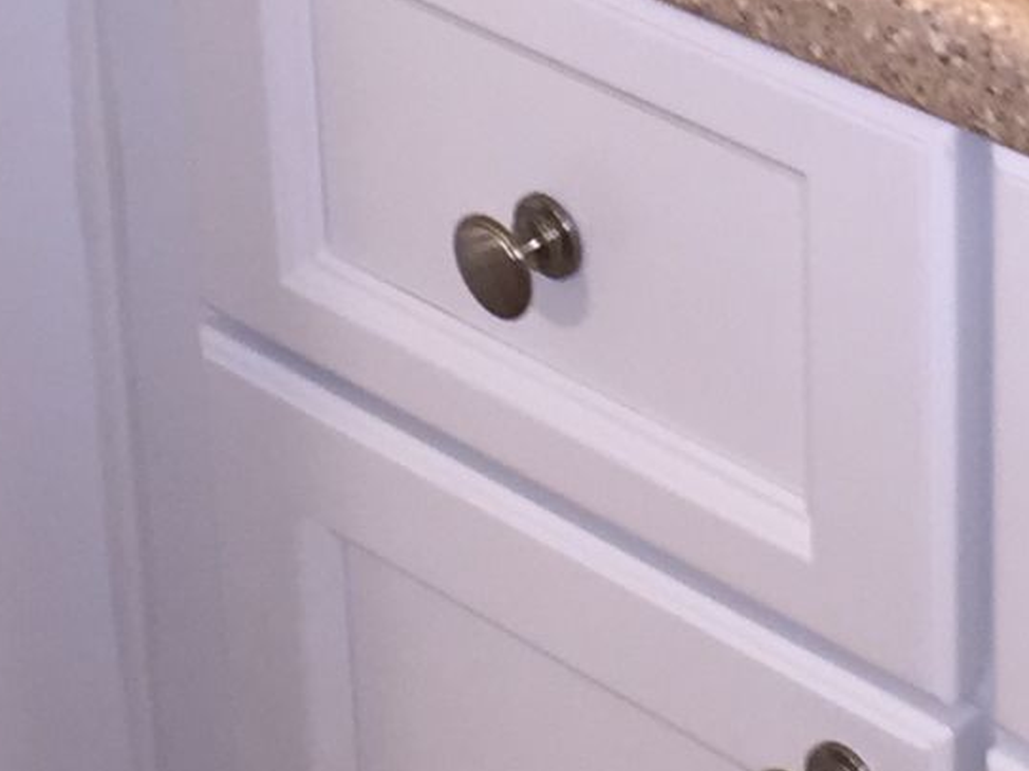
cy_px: -370
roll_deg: +1.2
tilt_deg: -24.2
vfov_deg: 10.5
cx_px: 822
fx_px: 4071
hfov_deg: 14.3
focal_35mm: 137
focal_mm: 4.15
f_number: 2.2
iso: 50
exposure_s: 1/30
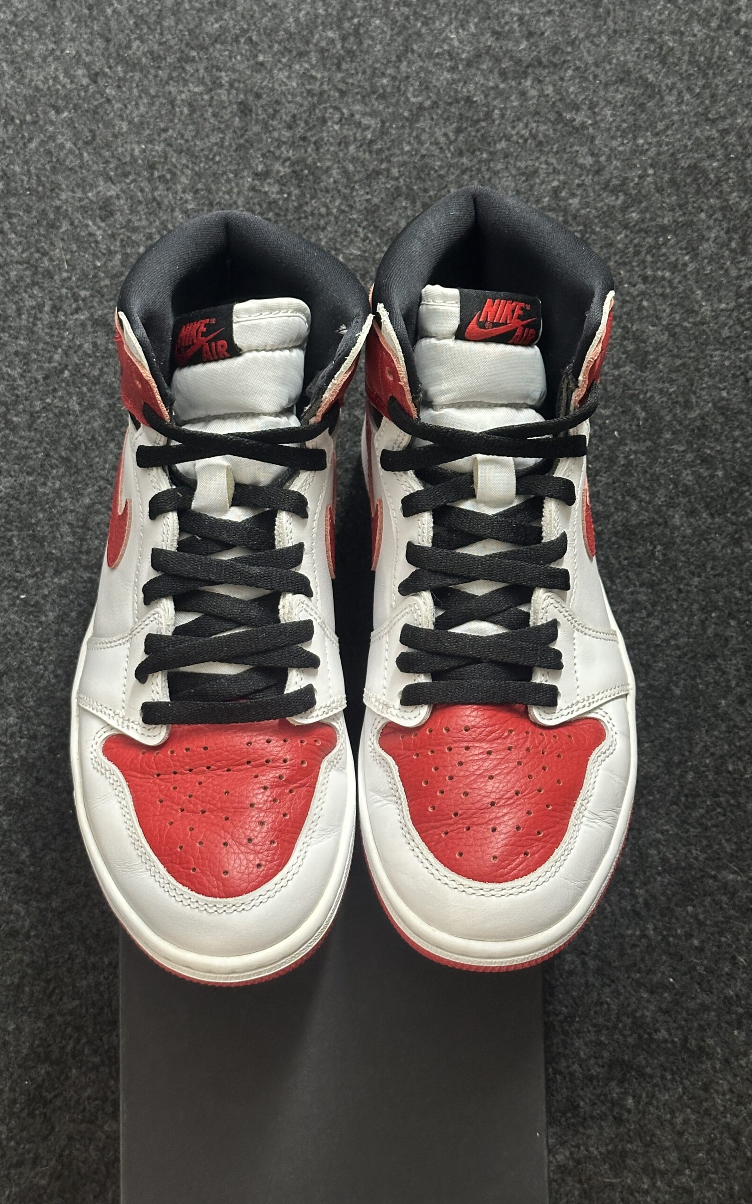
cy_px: 603
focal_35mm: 51
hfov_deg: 25.3
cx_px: 329
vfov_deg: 39.6
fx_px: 1673
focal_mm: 6.86
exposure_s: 1/33
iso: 320
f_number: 1.78
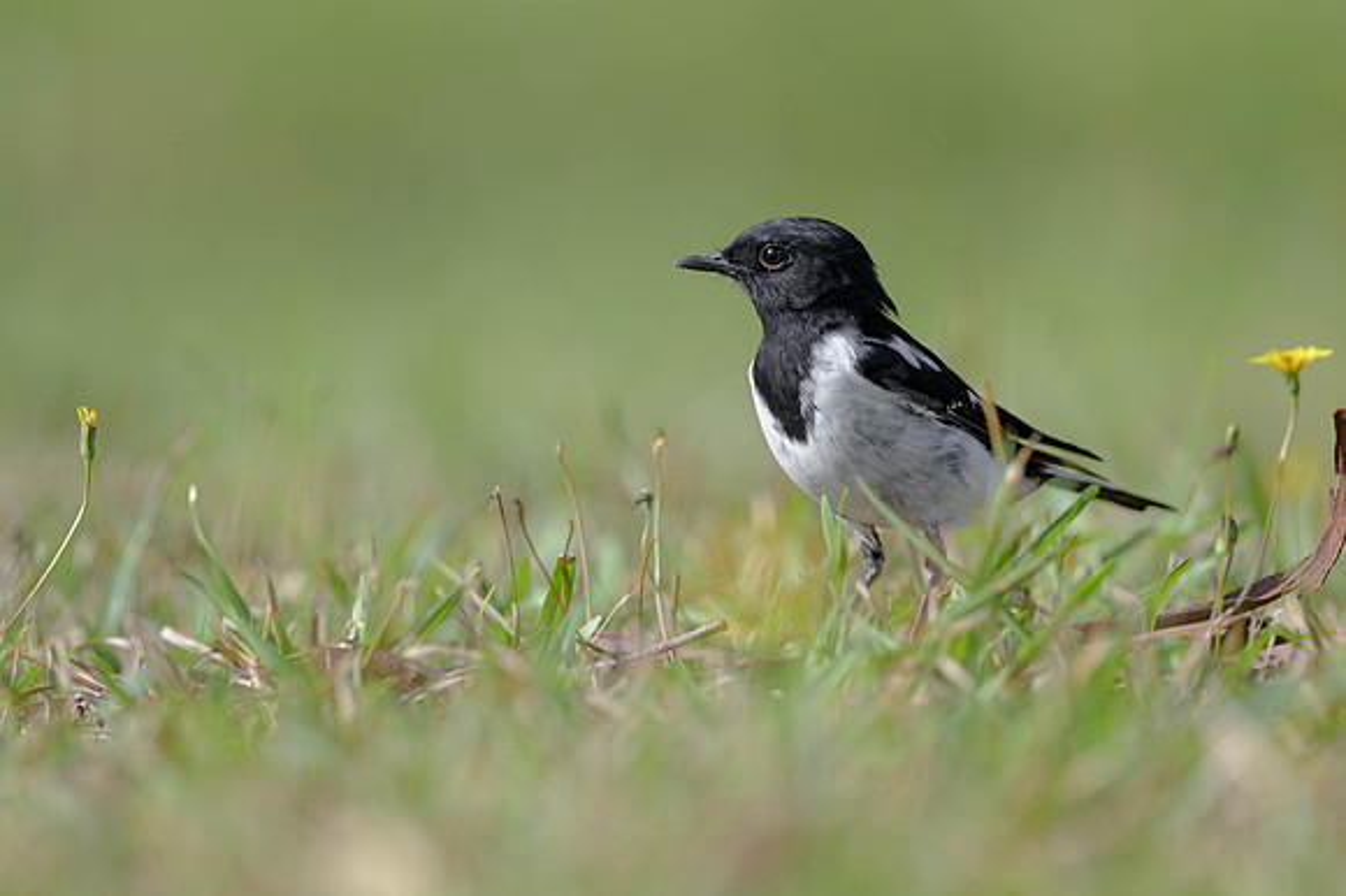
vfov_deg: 1.9
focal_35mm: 721
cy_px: 416
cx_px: 654
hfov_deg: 2.9
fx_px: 26958
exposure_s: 1/2500
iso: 180
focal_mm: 400
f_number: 2.8
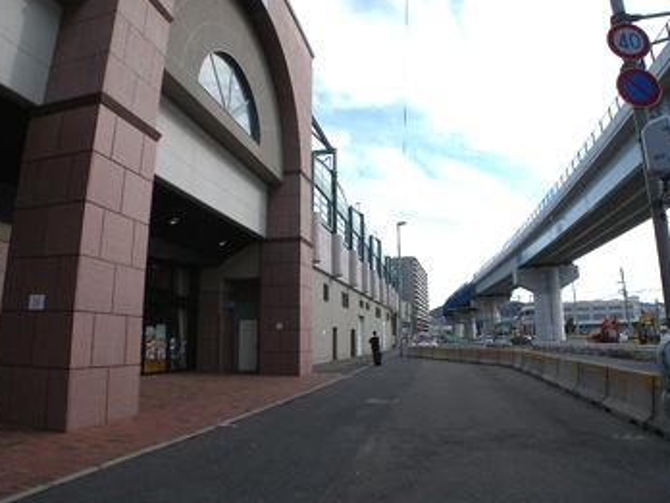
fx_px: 561
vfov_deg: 48.2
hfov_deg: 61.7
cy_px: 254
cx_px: 333
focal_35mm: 29
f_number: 5.1
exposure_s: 1/265
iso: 64
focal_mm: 6
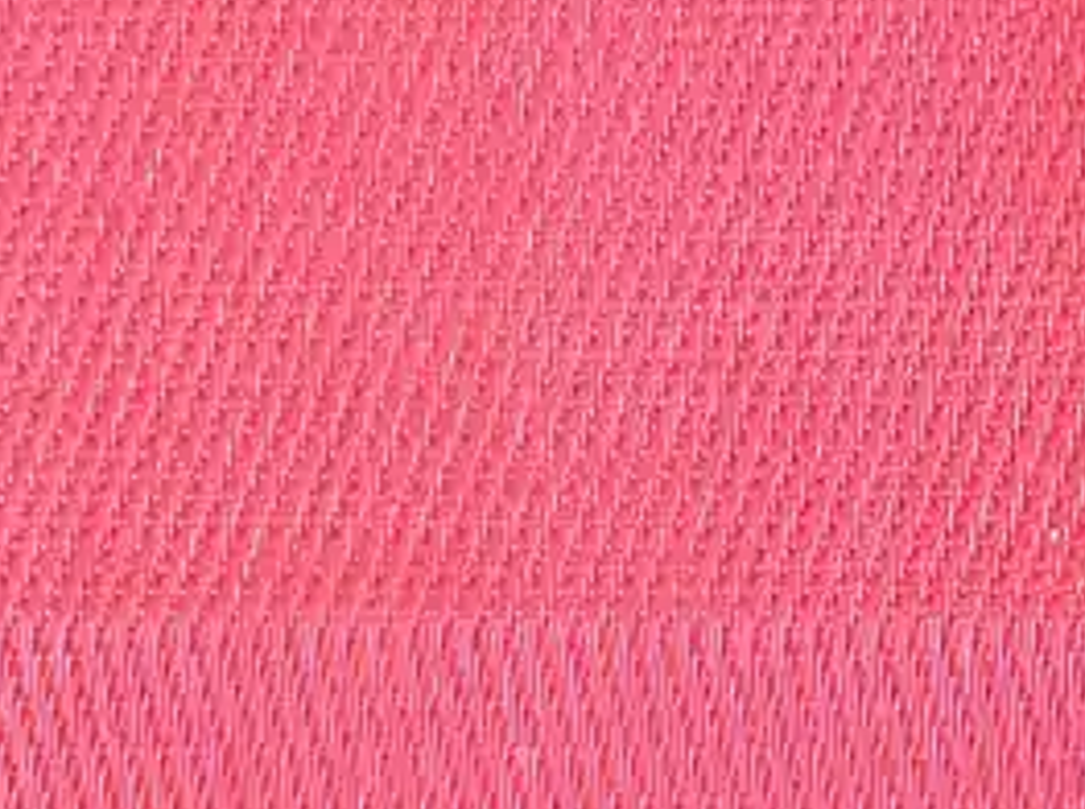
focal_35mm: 133
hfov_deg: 14.1
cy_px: -689
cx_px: 1498
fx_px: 4159
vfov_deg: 10.4
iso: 250
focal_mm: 4.28
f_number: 2.4
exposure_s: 1/15
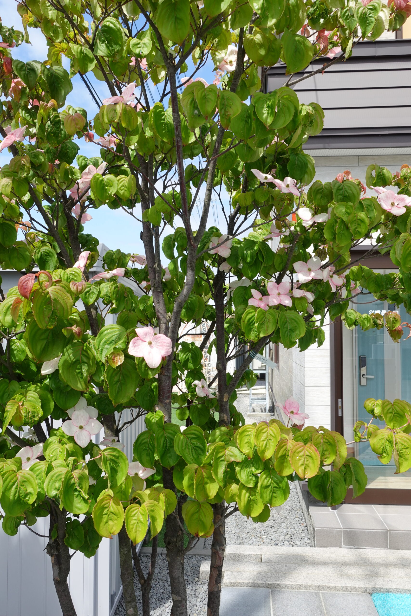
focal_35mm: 31
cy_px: 308
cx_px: 206
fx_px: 531
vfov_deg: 60.3
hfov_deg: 42.3
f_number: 5.6
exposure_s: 1/320
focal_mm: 11.92
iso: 125
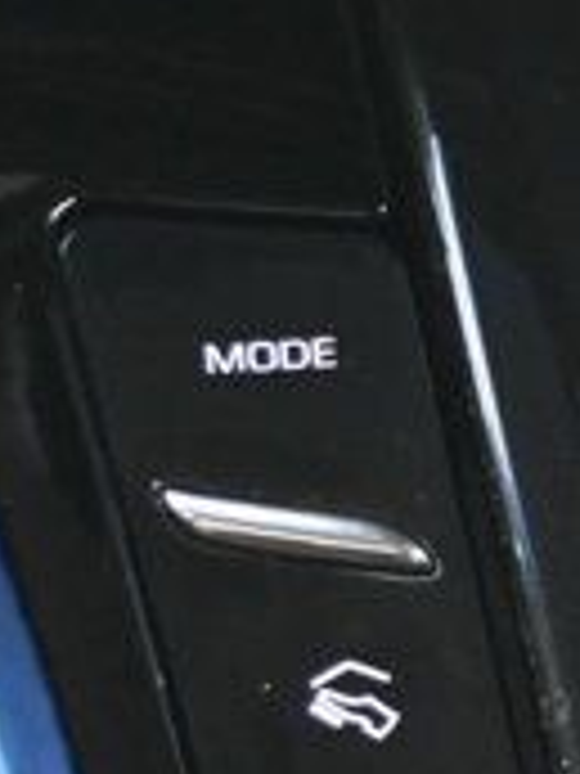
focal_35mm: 197
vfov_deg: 10.0
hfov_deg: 6.7
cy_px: 774
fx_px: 4398
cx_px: 1848
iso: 1400
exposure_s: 1/125
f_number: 4.2
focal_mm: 23
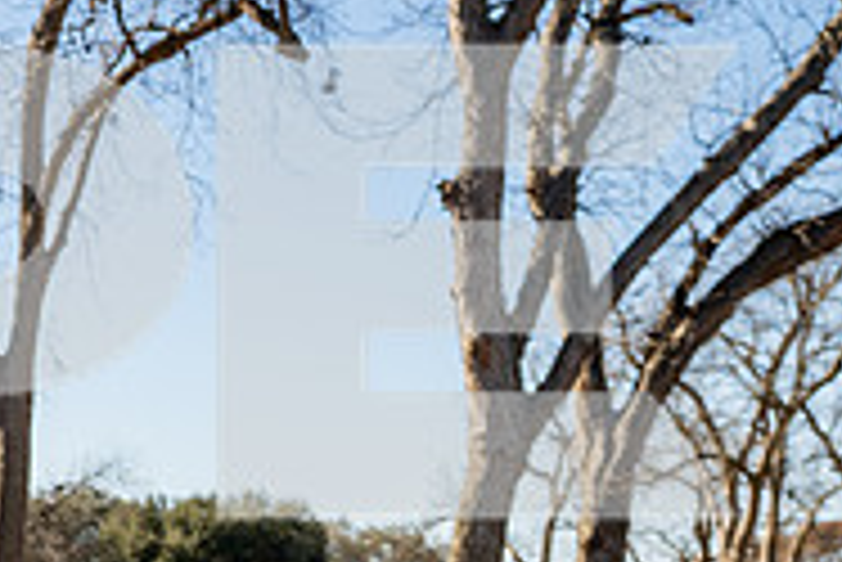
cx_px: -396
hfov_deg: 15.7
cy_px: 830
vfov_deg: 10.9
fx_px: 2832
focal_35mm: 121
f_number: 5.6
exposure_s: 1/250
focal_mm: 39
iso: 100
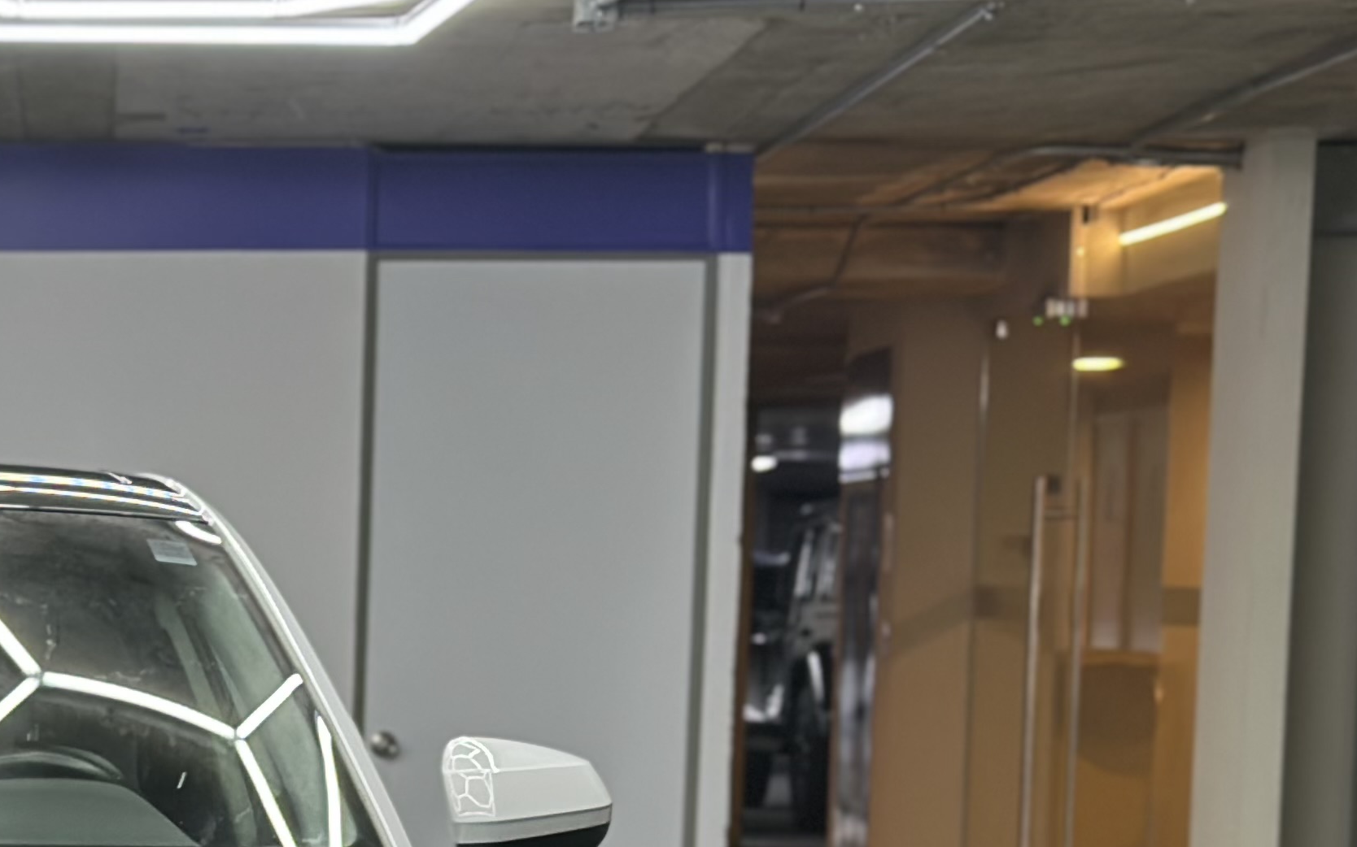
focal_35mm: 123
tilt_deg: -6.0
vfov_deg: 10.5
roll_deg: +0.0
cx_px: -231
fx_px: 4548
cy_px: 1042
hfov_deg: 16.3
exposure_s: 1/100
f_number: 1.78
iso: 80
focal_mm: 6.86
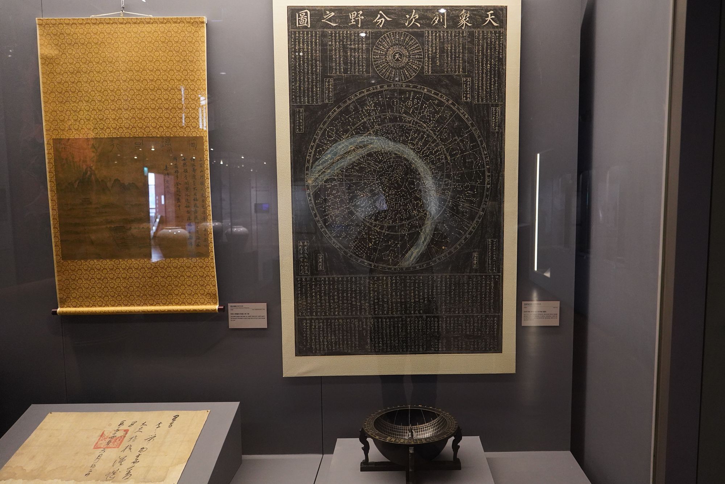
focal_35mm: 24
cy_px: 242
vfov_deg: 53.1
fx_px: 483
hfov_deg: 73.7
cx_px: 362
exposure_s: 1/80
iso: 3200
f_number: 2.8
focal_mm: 24
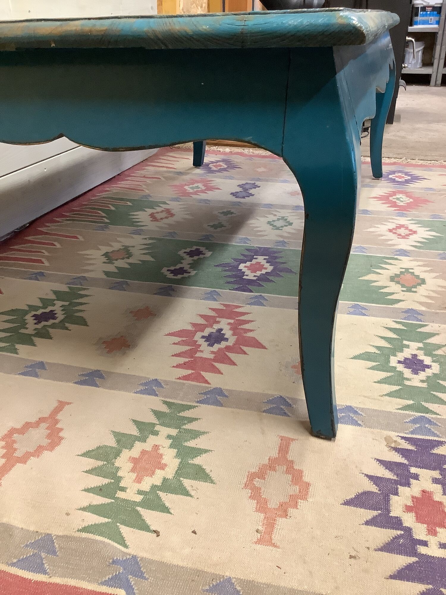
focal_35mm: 31
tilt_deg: -26.8
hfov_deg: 45.4
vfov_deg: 58.4
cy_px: 298
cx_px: 223
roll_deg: +0.1
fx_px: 533
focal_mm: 3.3
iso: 250
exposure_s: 1/60
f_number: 2.4
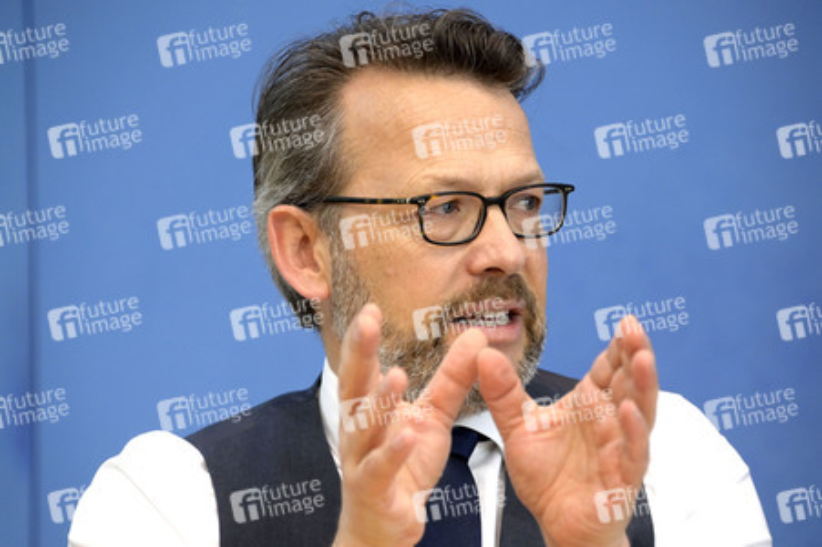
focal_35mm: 210
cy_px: 274
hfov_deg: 9.8
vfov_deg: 6.5
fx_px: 4791
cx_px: 411
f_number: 5.6
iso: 4000
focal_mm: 210
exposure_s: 1/500
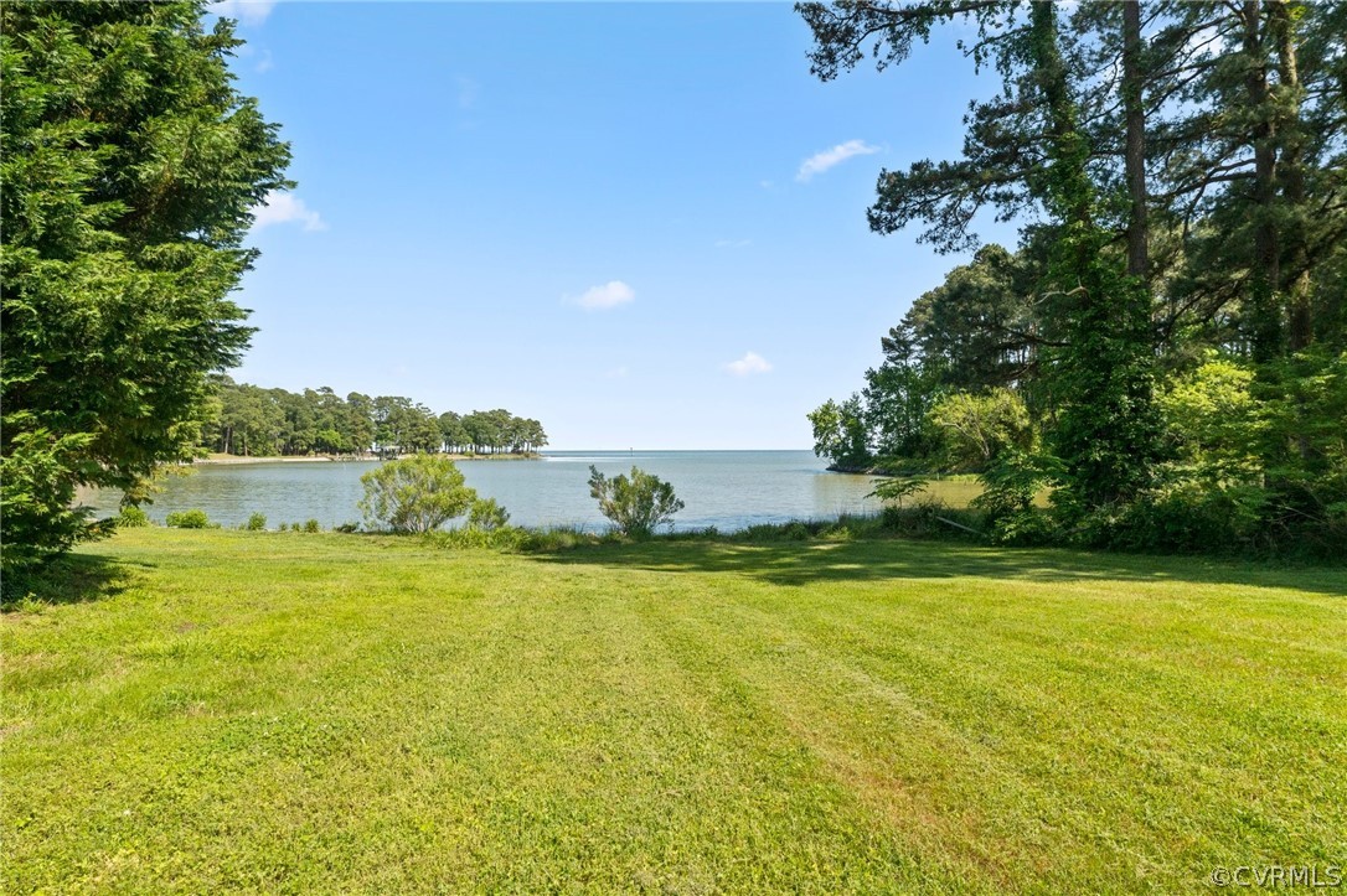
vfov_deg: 65.1
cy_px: 448
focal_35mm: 19
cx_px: 674
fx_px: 703
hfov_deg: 87.5
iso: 1000
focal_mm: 18.8
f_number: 7.1
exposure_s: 1/5000
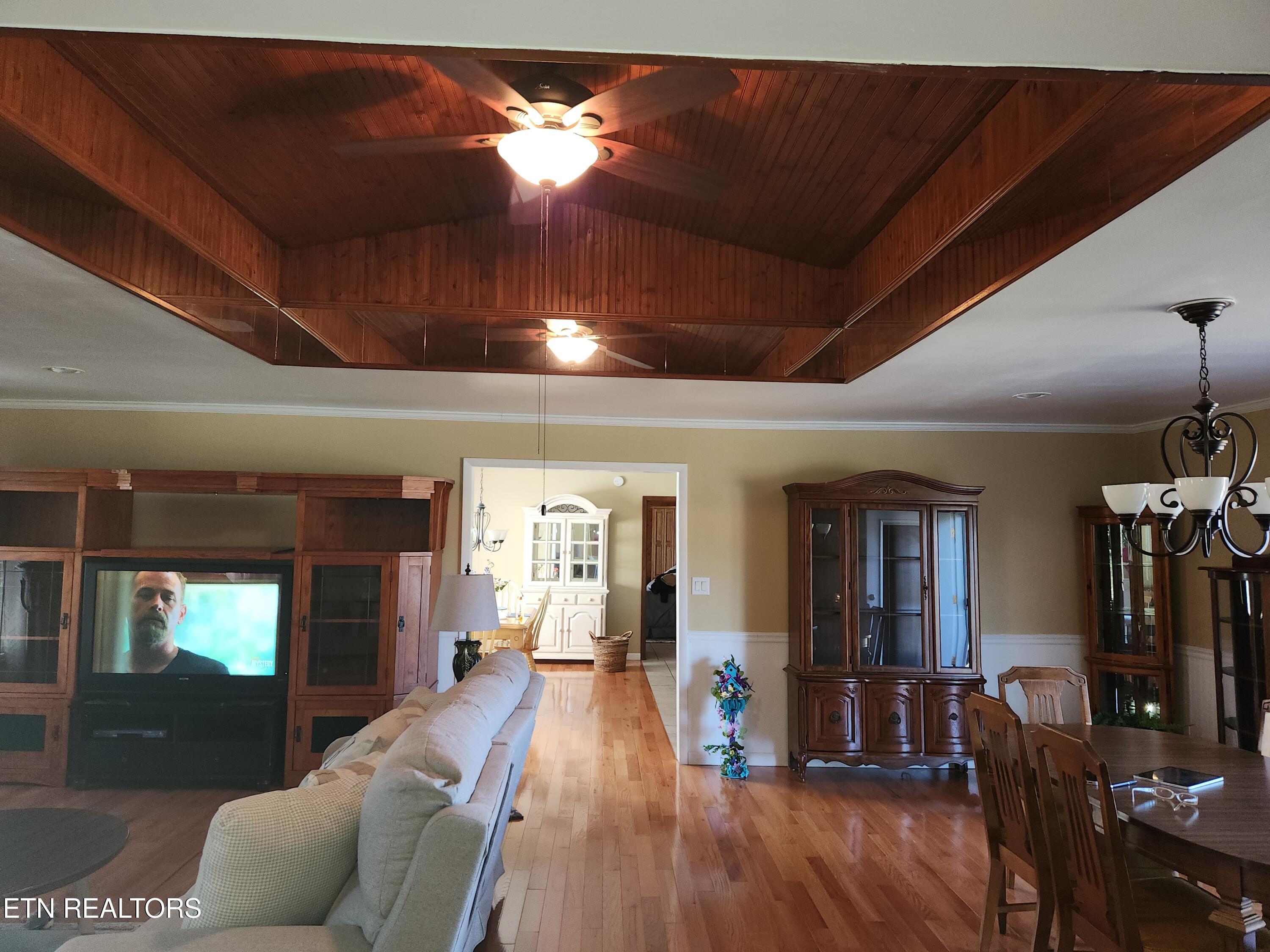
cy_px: 476
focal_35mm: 23
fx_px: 844
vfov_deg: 58.9
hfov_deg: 73.9
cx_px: 635
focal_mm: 5.4
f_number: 1.8
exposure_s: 1/24
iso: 100
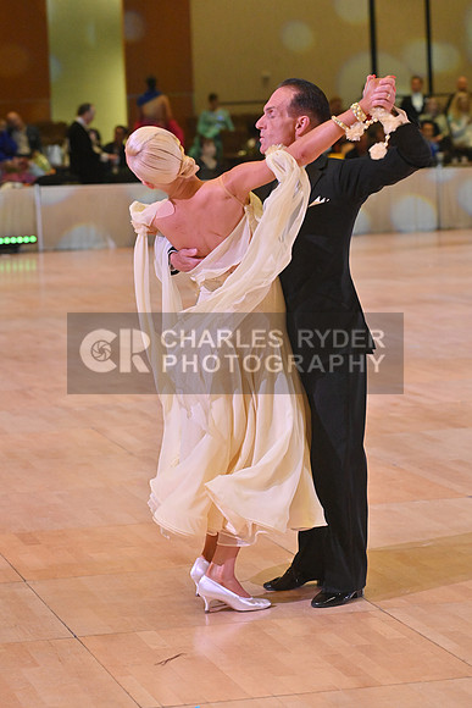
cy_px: 354
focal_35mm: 122
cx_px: 236
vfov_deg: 16.8
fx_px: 2398
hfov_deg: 11.2
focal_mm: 122
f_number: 5.6
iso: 4000
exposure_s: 1/400
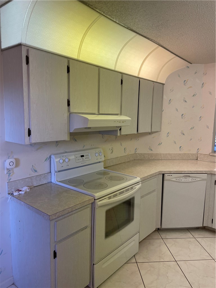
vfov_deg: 67.3
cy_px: 144
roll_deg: -0.4
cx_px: 108
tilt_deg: -7.3
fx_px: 216
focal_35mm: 26
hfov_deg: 53.1
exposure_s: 1/120
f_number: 1.6
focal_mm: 4.2
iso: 40
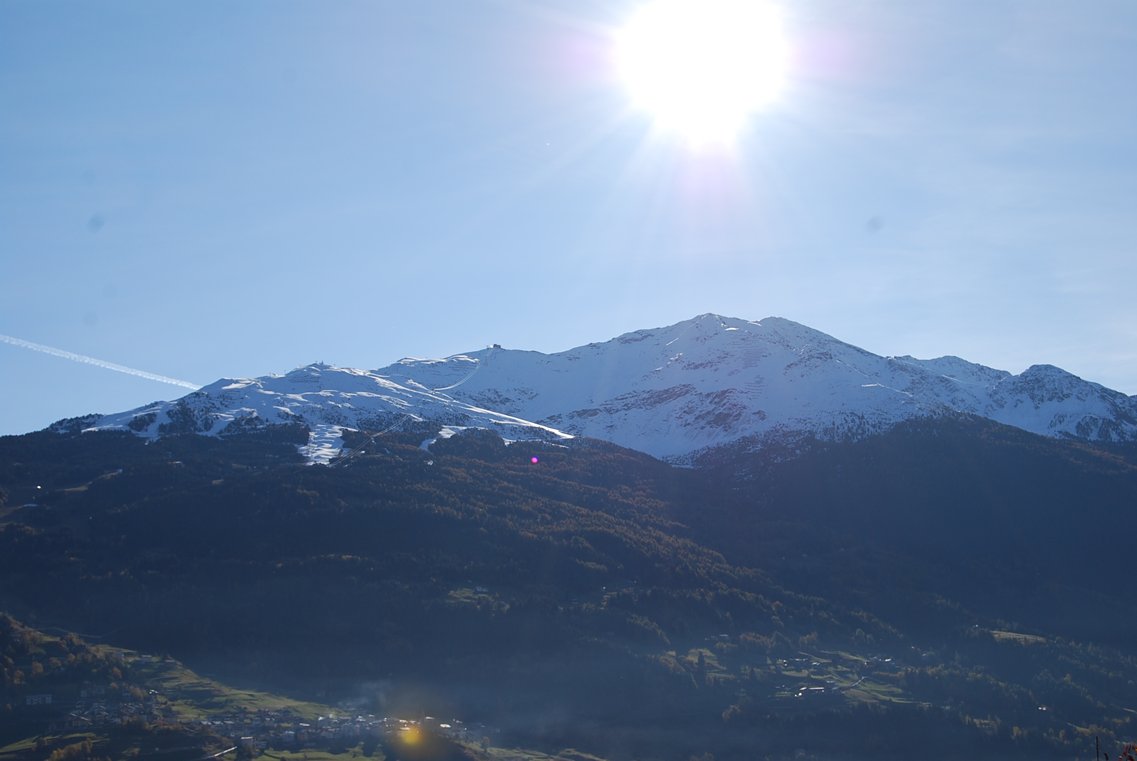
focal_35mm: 48
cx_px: 568
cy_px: 380
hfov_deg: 41.1
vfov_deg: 28.2
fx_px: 1518
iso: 100
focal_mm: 32
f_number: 10
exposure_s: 1/400
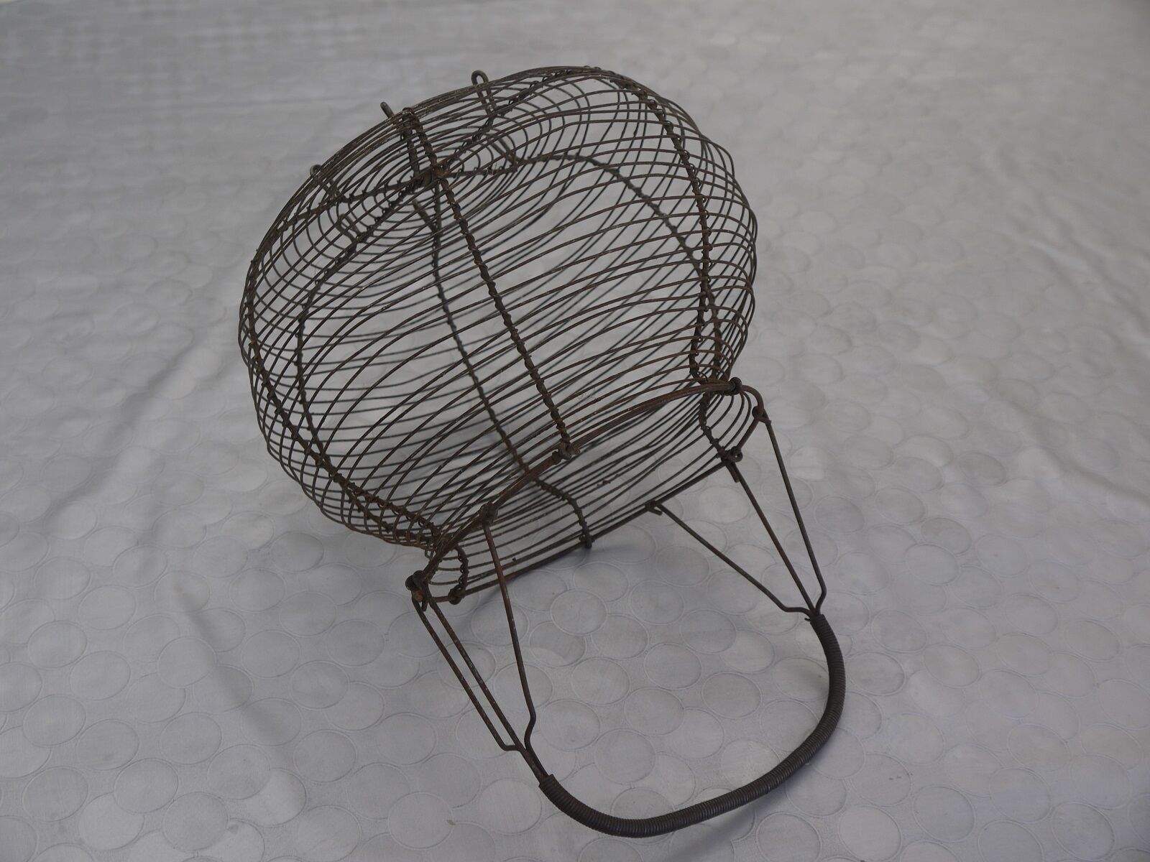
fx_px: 1595
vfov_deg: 30.3
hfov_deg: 39.7
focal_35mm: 48
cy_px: 431
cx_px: 575
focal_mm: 24
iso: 100
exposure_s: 1/160
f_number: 6.3
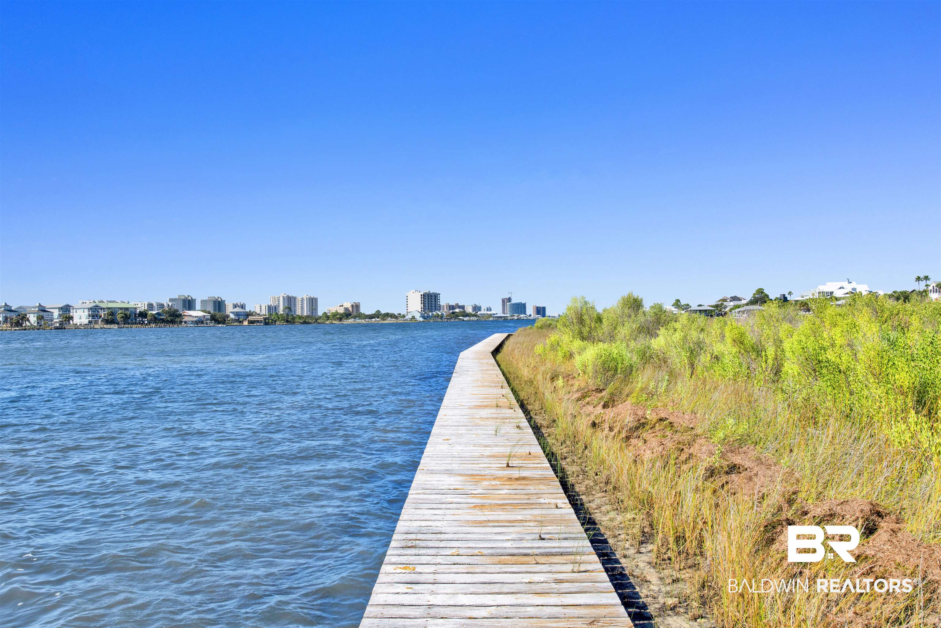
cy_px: 314
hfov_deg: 63.7
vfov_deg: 45.0
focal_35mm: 29
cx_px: 470
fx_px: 758
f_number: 11
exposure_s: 1/500
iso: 200
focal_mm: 29
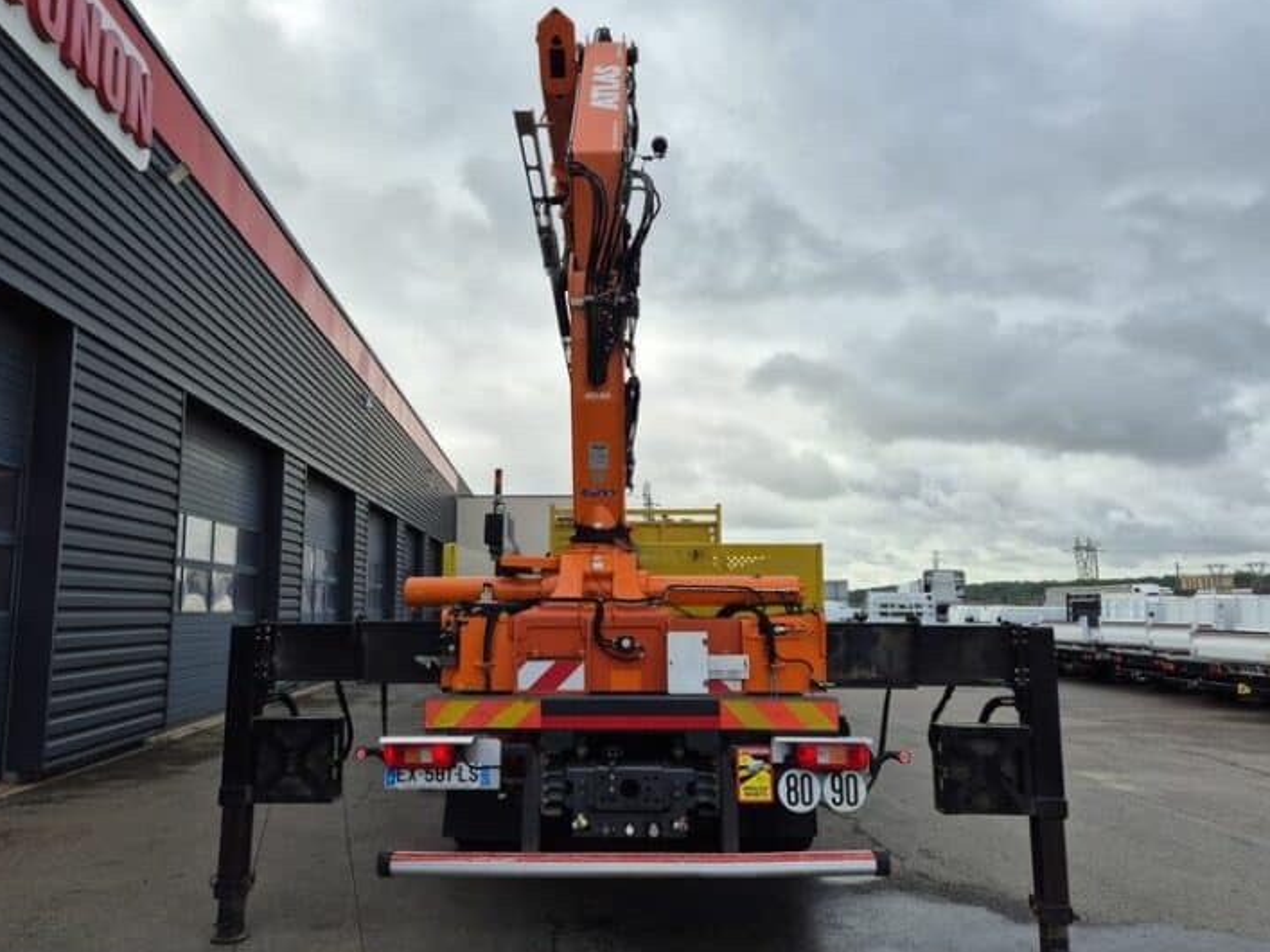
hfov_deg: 69.4
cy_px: 507
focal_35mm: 25
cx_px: 613
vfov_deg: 54.8
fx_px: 917
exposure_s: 1/1092
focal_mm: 5.4
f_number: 1.8
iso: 25
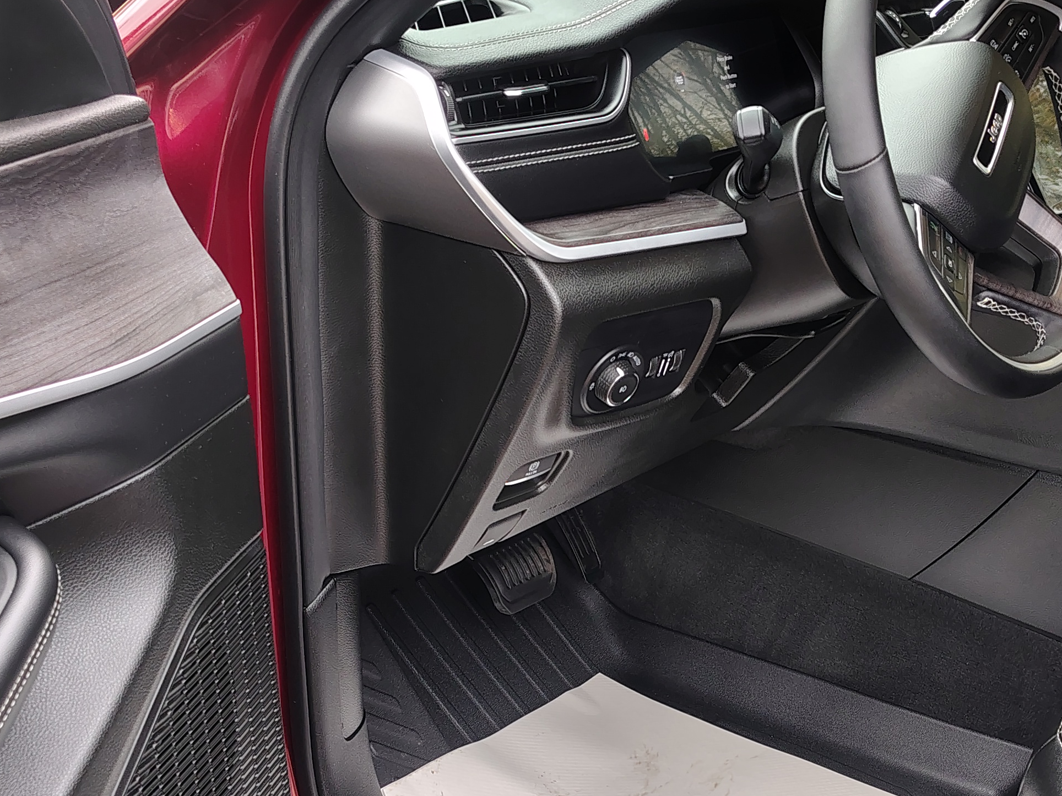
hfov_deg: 37.4
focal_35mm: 51
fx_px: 1565
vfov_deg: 28.3
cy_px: 553
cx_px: 609
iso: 400
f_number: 1.8
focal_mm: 5.56
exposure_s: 1/110
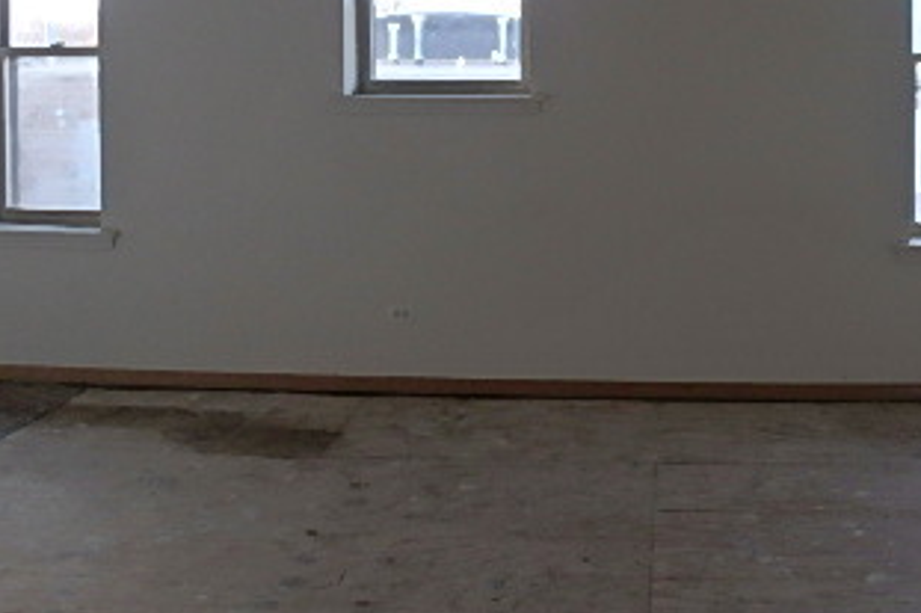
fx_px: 1151
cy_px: 115
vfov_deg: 29.1
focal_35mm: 45
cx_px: 610
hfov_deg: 43.1
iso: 125
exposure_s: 1/60
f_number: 3.5
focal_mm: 3.7
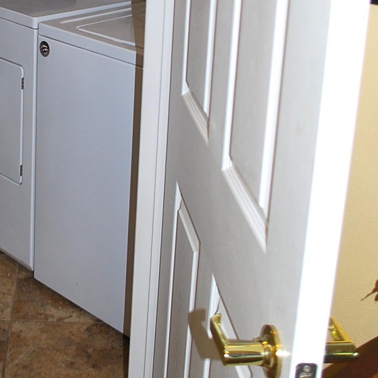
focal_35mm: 64
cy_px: 26
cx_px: 52
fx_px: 791
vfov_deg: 25.9
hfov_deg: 26.2
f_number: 3.5
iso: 200
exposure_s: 1/60
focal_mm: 18
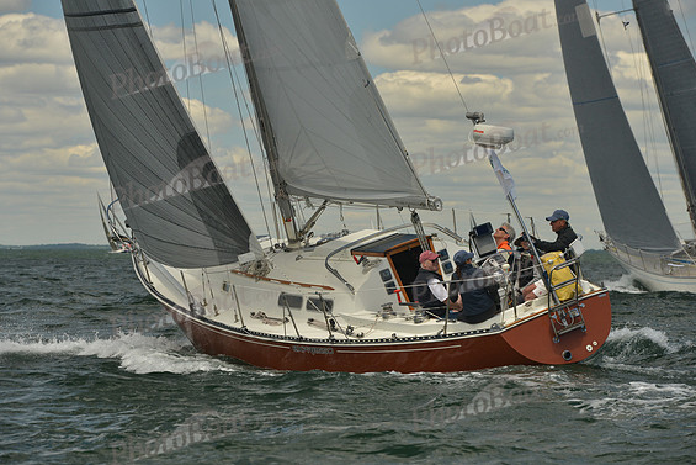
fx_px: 3075
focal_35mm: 159
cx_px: 347
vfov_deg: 8.6
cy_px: 228
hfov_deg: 12.9
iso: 400
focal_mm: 155
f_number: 7.1
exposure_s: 1/800
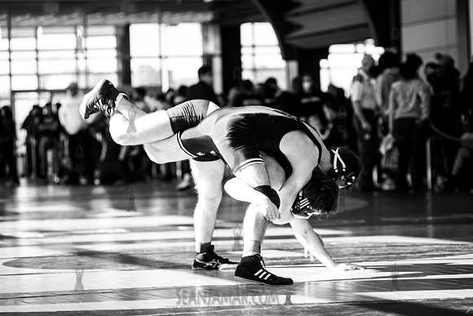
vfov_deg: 8.6
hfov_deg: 12.8
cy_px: 129
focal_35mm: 160
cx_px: 264
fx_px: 2100
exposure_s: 1/400
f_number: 4
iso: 400
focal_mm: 135
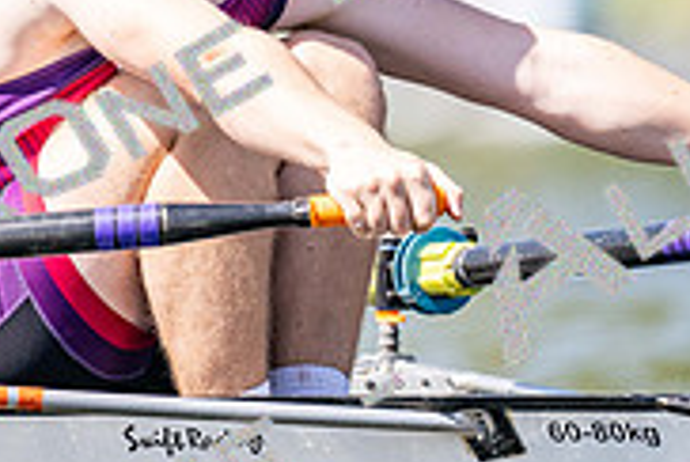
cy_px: 9
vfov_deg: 0.7
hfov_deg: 1.1
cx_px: 159
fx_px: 36648
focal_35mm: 1909
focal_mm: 600
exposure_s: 1/2500
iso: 450
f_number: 4
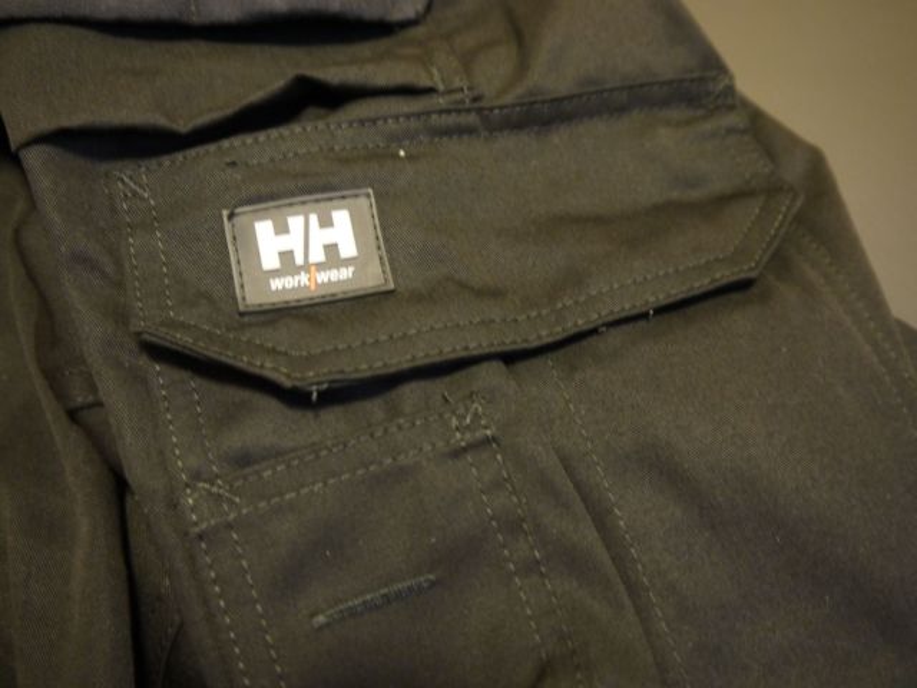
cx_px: 458
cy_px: 344
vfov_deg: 44.2
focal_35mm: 32
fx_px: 848
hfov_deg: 56.8
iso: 800
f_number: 3.8
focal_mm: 16
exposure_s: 1/8
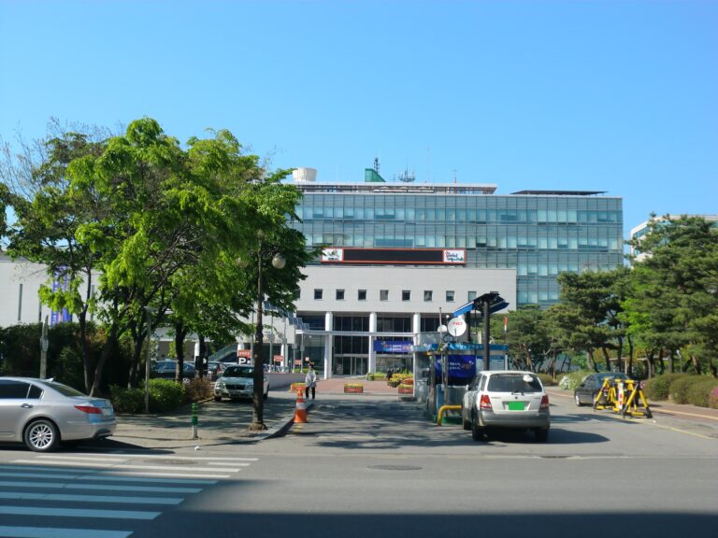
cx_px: 359
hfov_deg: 44.8
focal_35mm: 42
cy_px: 269
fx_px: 871
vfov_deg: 34.3
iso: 64
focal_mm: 7.7
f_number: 3.4
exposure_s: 1/640
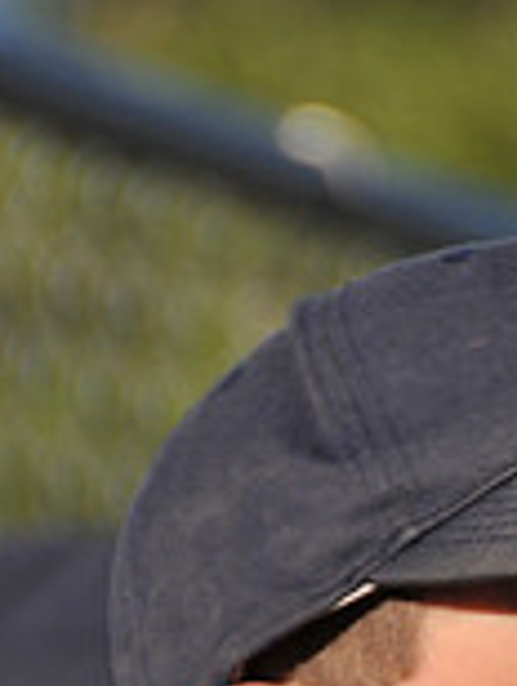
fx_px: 18310
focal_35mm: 922
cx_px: 767
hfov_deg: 1.6
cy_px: 777
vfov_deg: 2.1
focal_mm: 170
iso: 200
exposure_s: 1/500
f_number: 5.6
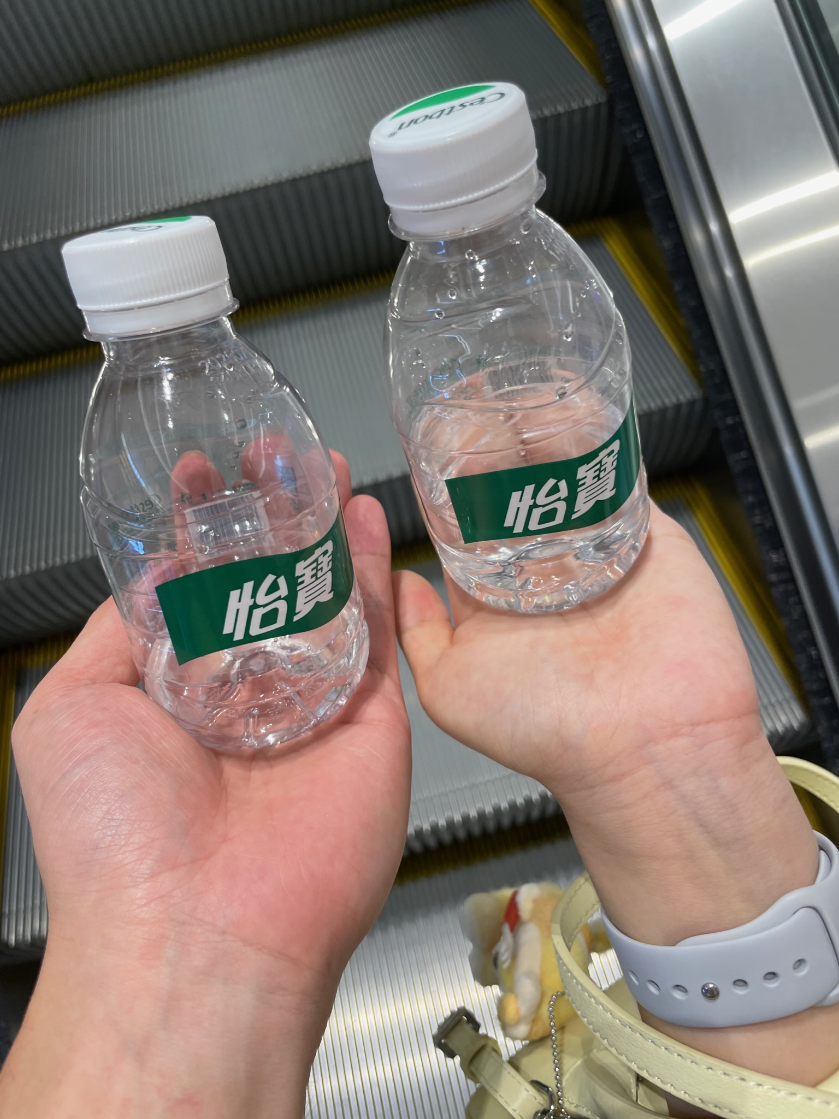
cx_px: 420
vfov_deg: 67.3
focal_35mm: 26
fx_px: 840
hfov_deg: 53.0
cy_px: 560
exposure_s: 1/100
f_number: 1.6
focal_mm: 4.2
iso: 50
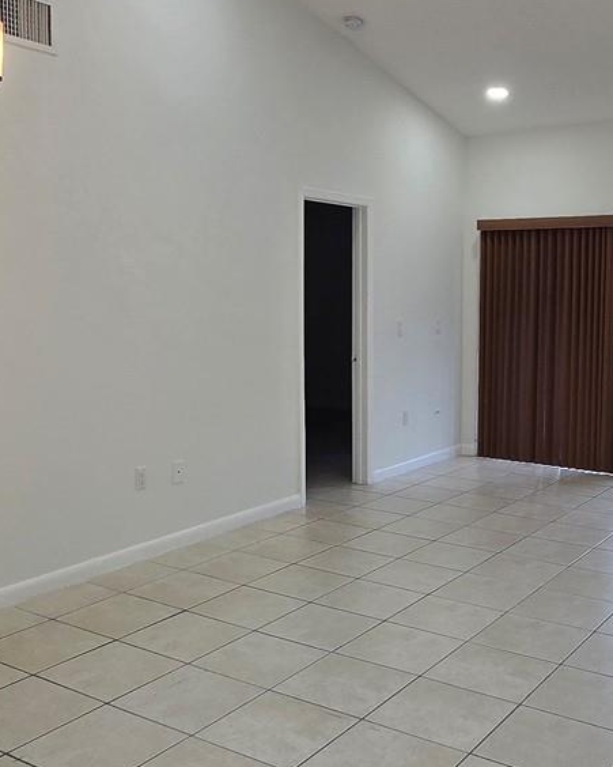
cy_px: 345
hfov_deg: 41.0
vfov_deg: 50.2
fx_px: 817
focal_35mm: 36
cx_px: 363
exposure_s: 1/120
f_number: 2.2
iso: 80
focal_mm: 2.2
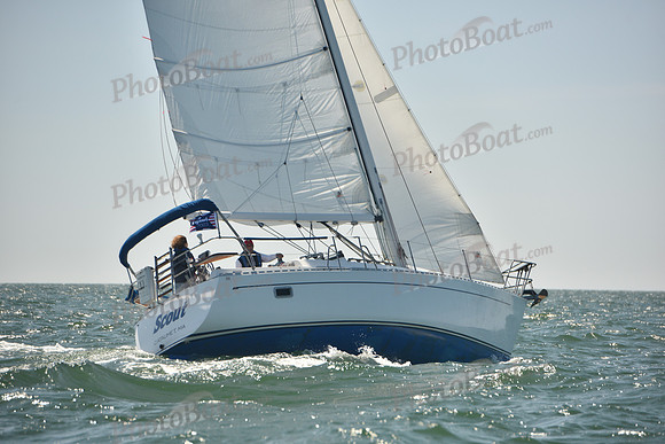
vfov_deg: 6.9
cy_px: 222
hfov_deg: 10.3
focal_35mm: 200
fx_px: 3695
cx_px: 332
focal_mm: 200
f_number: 5
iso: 250
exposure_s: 1/800
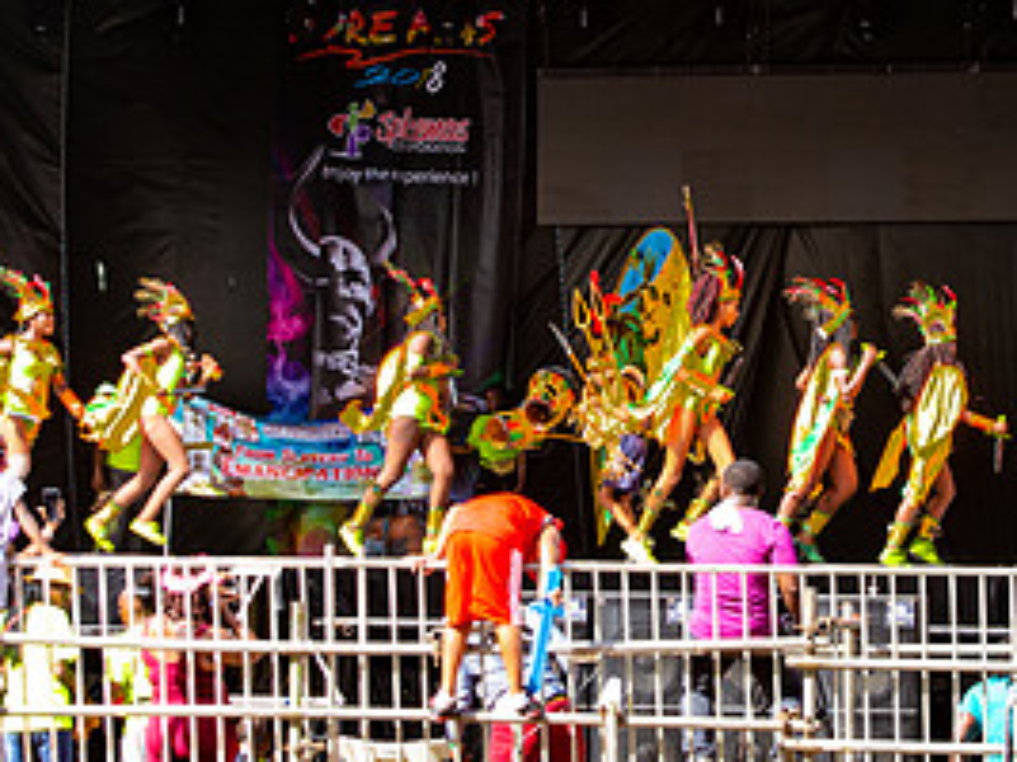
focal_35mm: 146
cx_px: 689
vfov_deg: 10.2
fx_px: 4287
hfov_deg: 13.5
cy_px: 335
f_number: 5.6
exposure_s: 1/200
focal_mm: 70
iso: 160
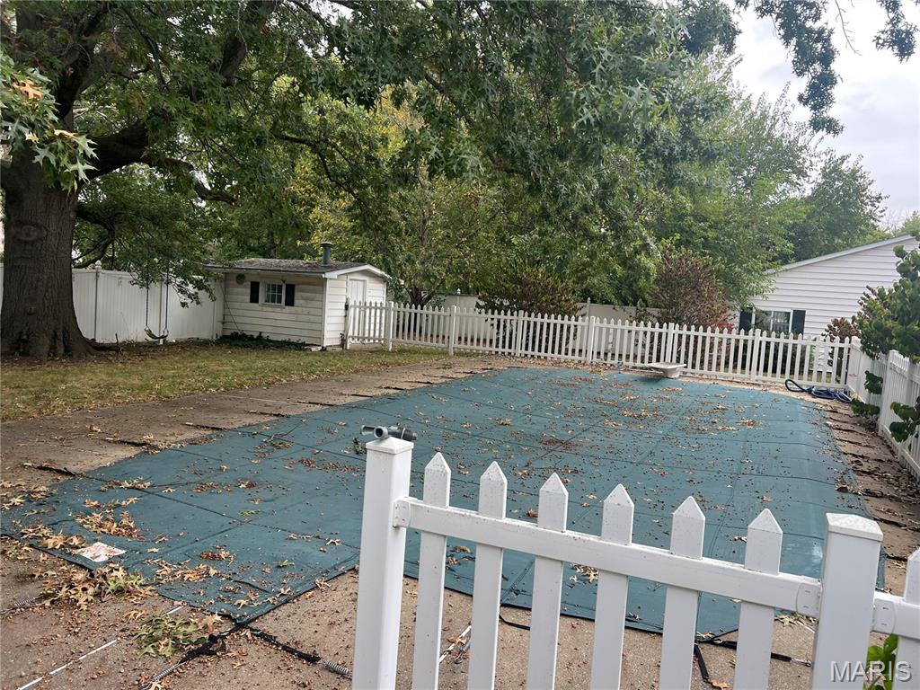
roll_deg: -4.9
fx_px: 691
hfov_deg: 67.3
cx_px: 460
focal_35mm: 26
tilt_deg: -4.3
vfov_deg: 53.1
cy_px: 345
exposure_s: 1/658
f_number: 1.5
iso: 50
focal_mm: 5.7
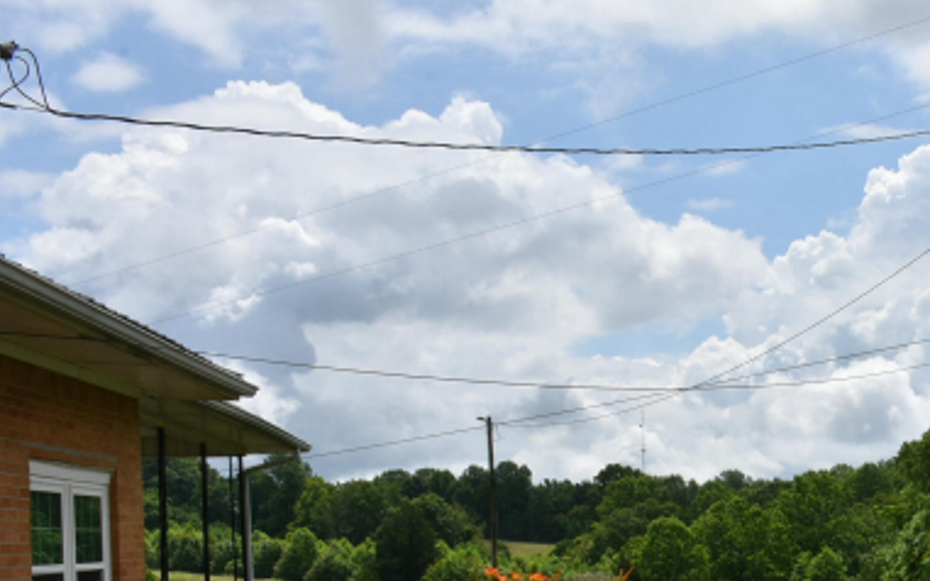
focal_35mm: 60
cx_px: 881
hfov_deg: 31.9
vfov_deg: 21.0
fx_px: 1521
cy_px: 566
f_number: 16
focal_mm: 20
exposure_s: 1/250
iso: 250
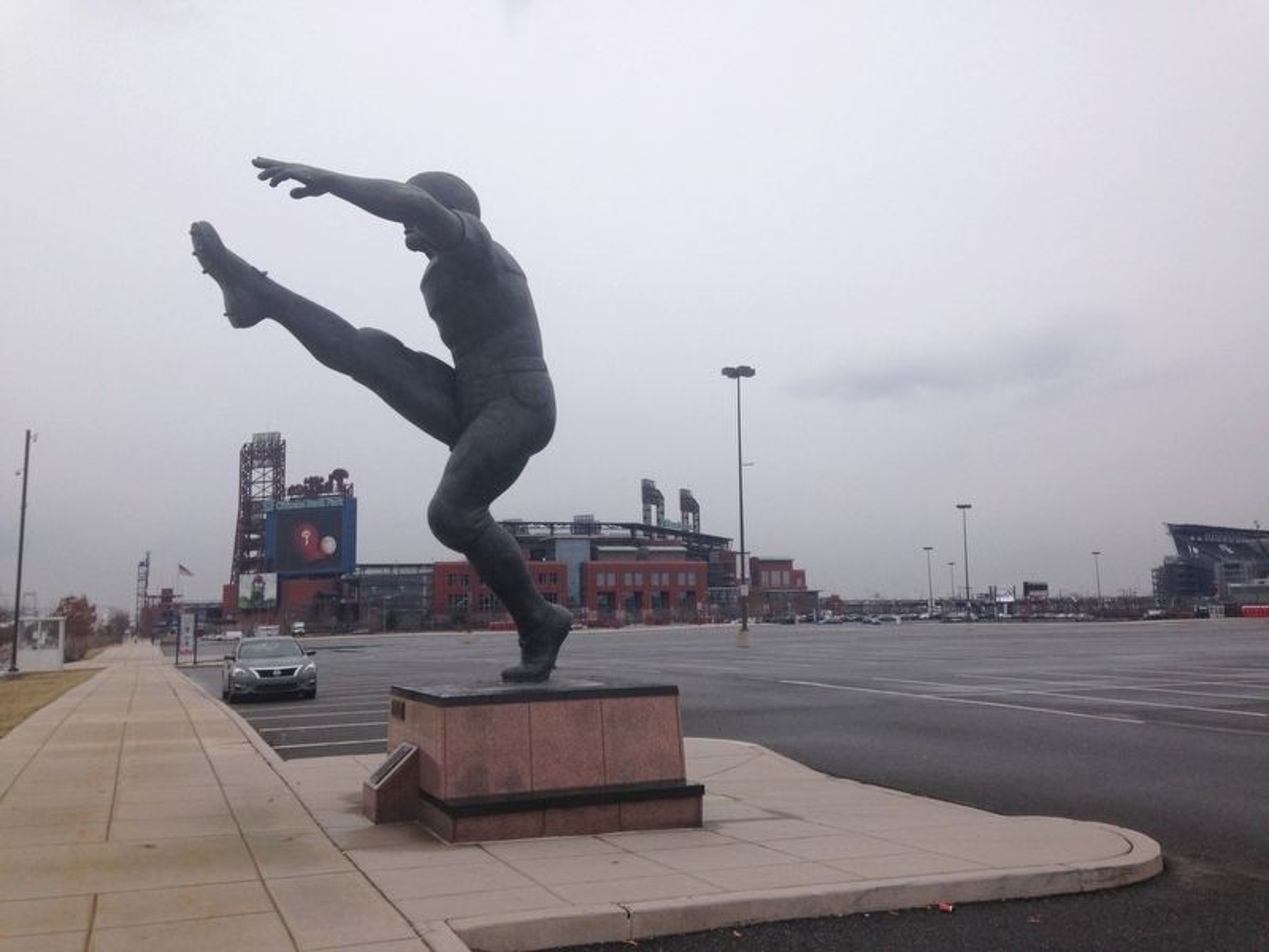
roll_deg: +1.0
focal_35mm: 33
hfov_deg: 55.4
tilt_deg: +5.8
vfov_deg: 42.9
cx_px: 634
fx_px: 1210
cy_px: 476
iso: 50
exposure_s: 1/1232
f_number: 2.4
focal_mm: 4.12
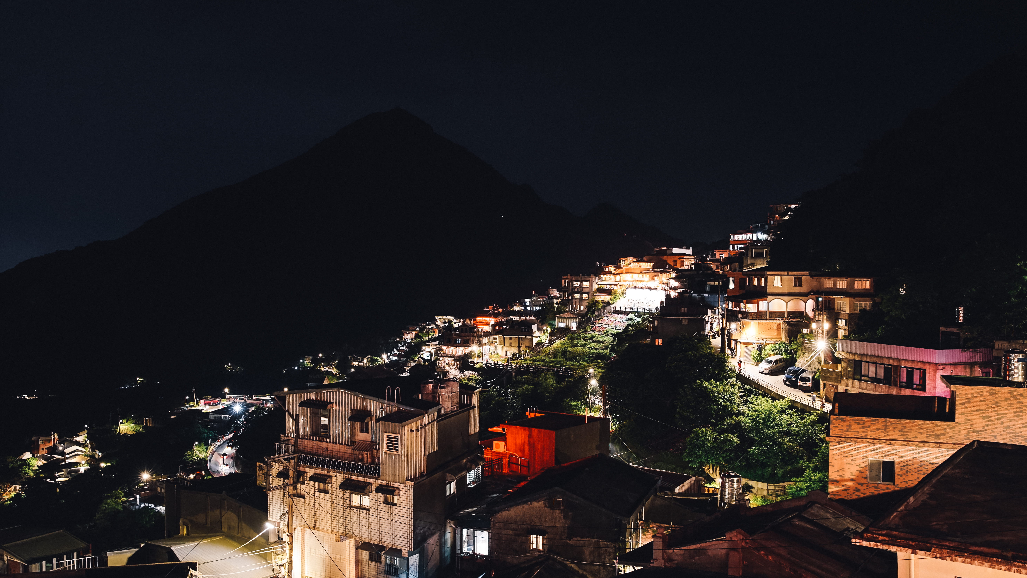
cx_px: 507
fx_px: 871
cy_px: 311
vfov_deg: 36.7
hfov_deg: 61.0
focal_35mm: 32
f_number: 4
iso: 1000
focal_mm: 30
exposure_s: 1/2.5
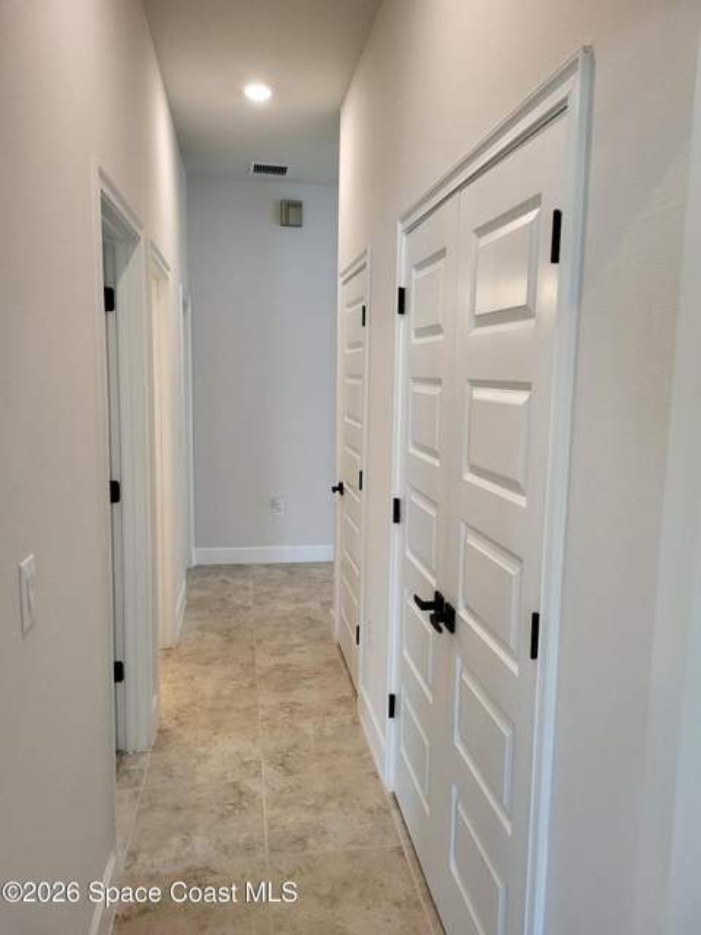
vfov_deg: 67.3
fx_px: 702
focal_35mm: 26
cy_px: 468
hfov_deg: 53.1
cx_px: 350
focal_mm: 5.4
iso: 250
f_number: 1.8
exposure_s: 1/120
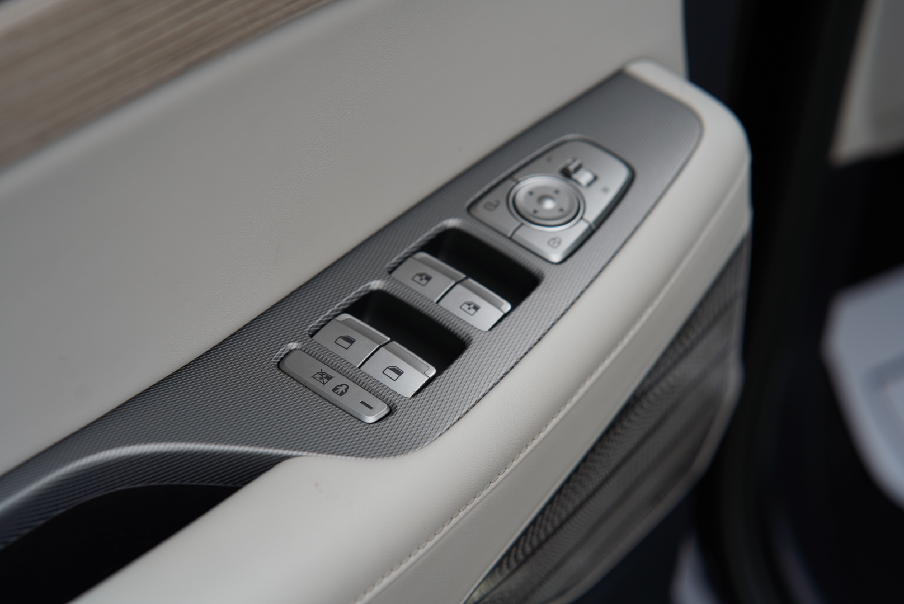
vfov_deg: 16.1
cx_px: 452
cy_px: 302
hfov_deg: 23.9
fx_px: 2136
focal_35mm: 85
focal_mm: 85
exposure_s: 1/200
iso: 100
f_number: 4.5
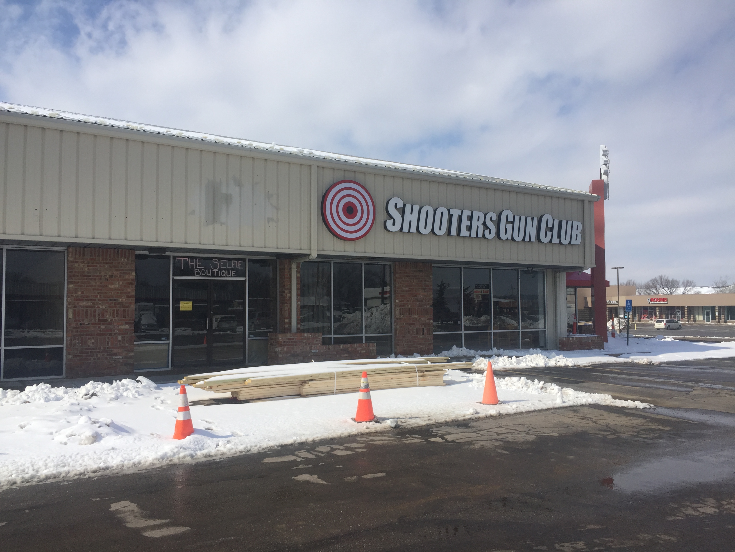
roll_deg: +0.4
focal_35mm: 29
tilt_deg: +3.6
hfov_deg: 61.7
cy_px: 276
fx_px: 616
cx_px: 368
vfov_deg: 48.2
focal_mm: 4.15
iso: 32
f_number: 2.2
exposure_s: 1/3968
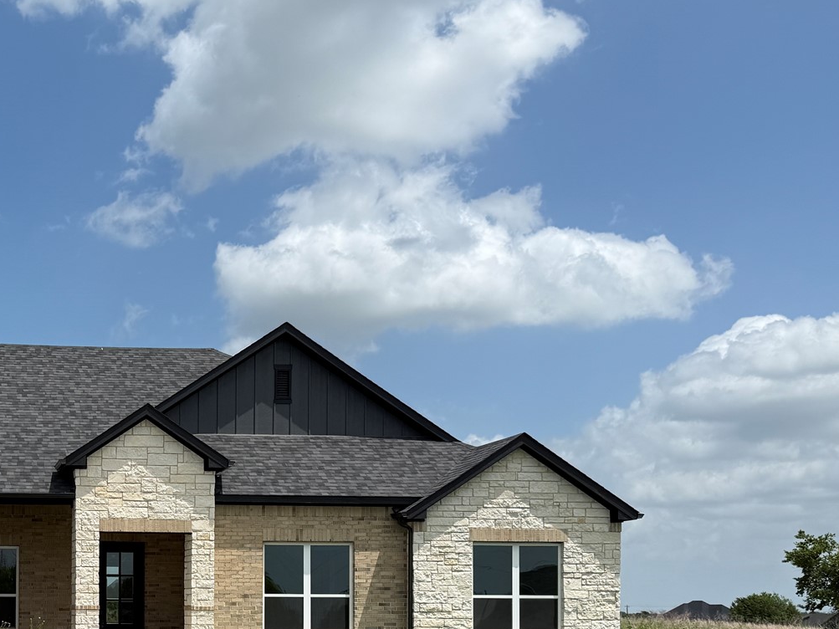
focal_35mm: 49
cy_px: 587
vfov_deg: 28.3
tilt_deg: -2.5
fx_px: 1187
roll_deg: -0.6
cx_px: 56
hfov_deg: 36.1
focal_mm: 6.76
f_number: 1.78
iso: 80
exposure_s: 1/7353
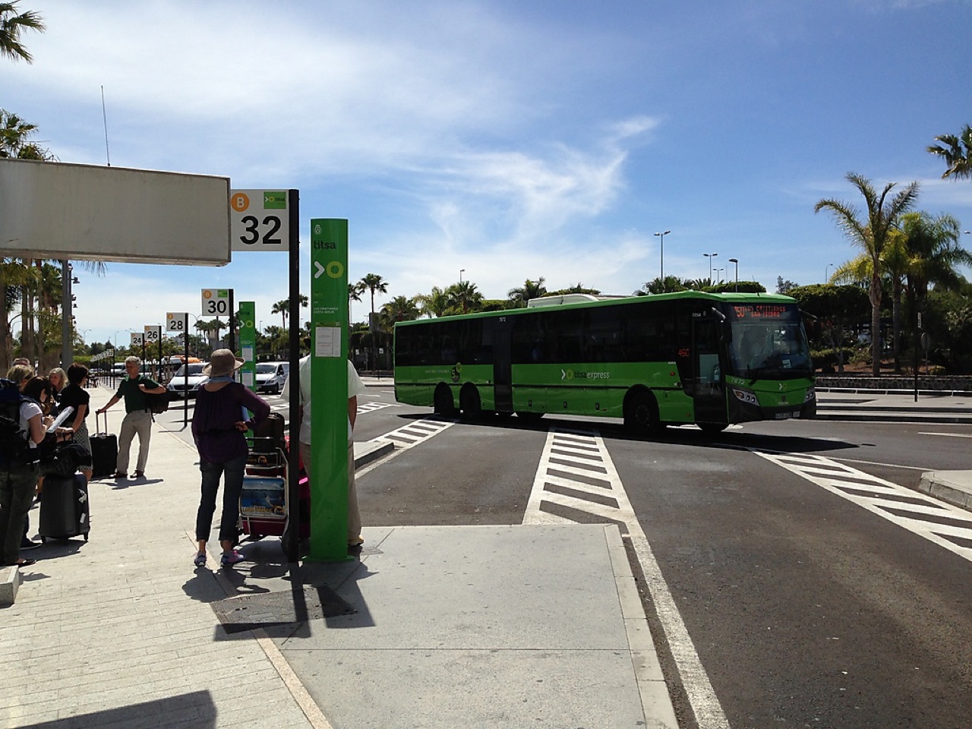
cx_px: 486
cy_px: 364
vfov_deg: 42.9
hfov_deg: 55.4
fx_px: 927
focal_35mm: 33
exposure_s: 1/2463
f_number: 2.4
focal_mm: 4.13
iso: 50
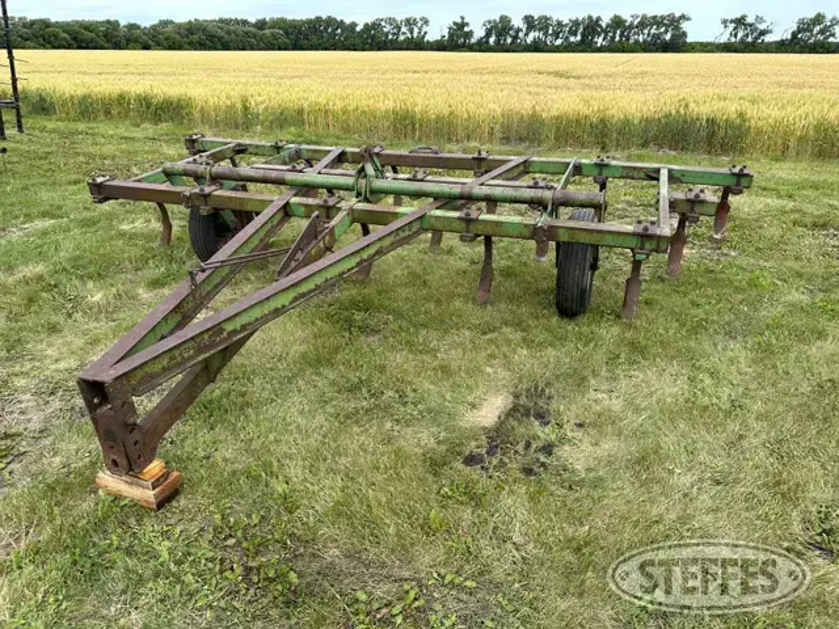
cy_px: 314
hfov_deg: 71.6
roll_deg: -0.4
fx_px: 582
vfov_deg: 56.8
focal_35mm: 24
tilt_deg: -24.6
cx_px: 420
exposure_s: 1/1812
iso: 80
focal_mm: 6.86
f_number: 1.78
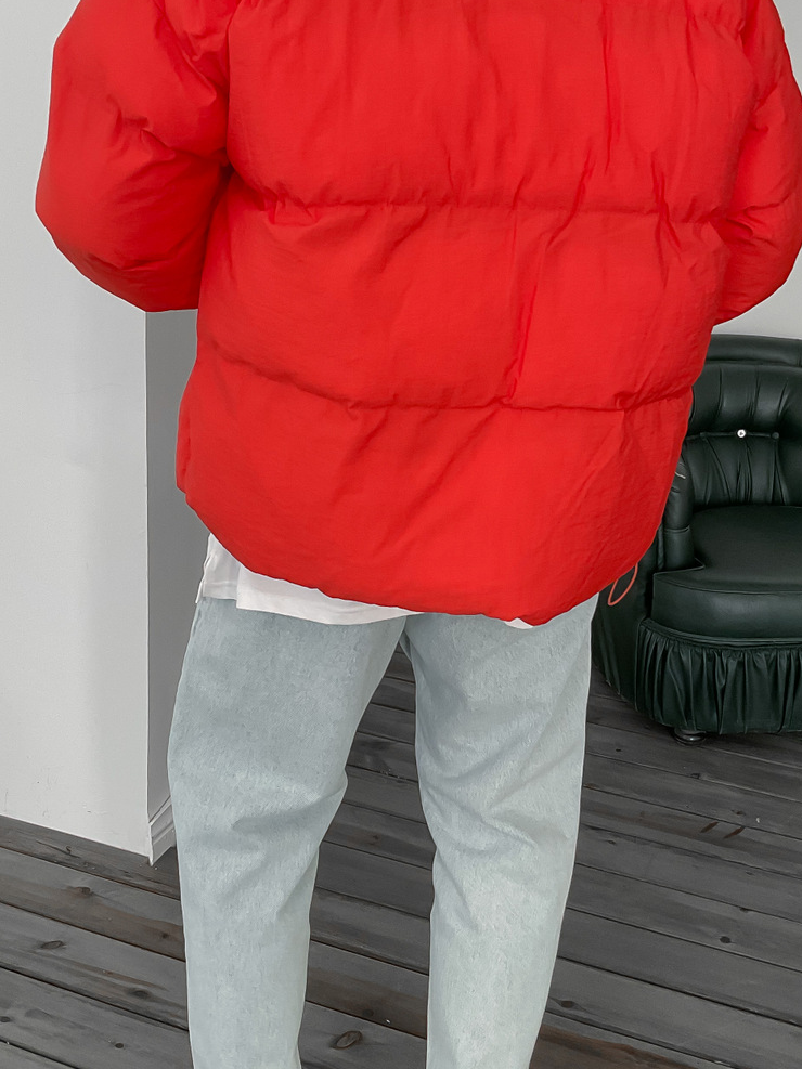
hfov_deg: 30.9
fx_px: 1452
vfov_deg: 40.3
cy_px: 436
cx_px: 364
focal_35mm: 47
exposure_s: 1/120
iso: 64
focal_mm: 3
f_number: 1.8
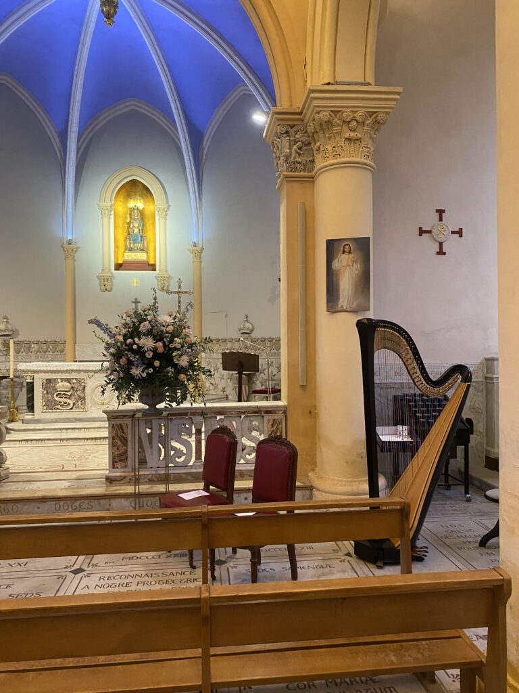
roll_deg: +0.7
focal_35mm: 26
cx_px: 260
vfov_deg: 67.3
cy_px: 346
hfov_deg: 53.1
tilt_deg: +2.2
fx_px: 520
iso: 400
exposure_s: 1/33
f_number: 1.8
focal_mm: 4.25
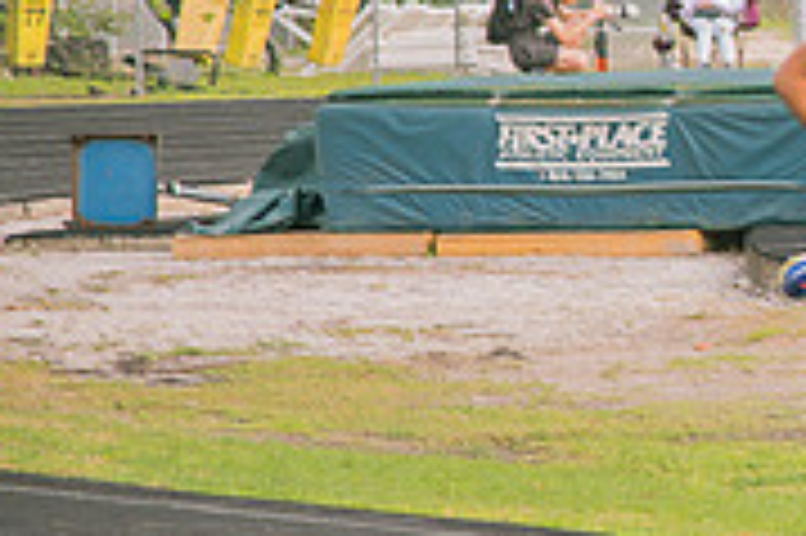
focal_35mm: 389
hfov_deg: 5.3
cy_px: 140
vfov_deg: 3.5
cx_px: 1130
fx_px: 8701
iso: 200
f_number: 4
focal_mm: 120
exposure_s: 1/200
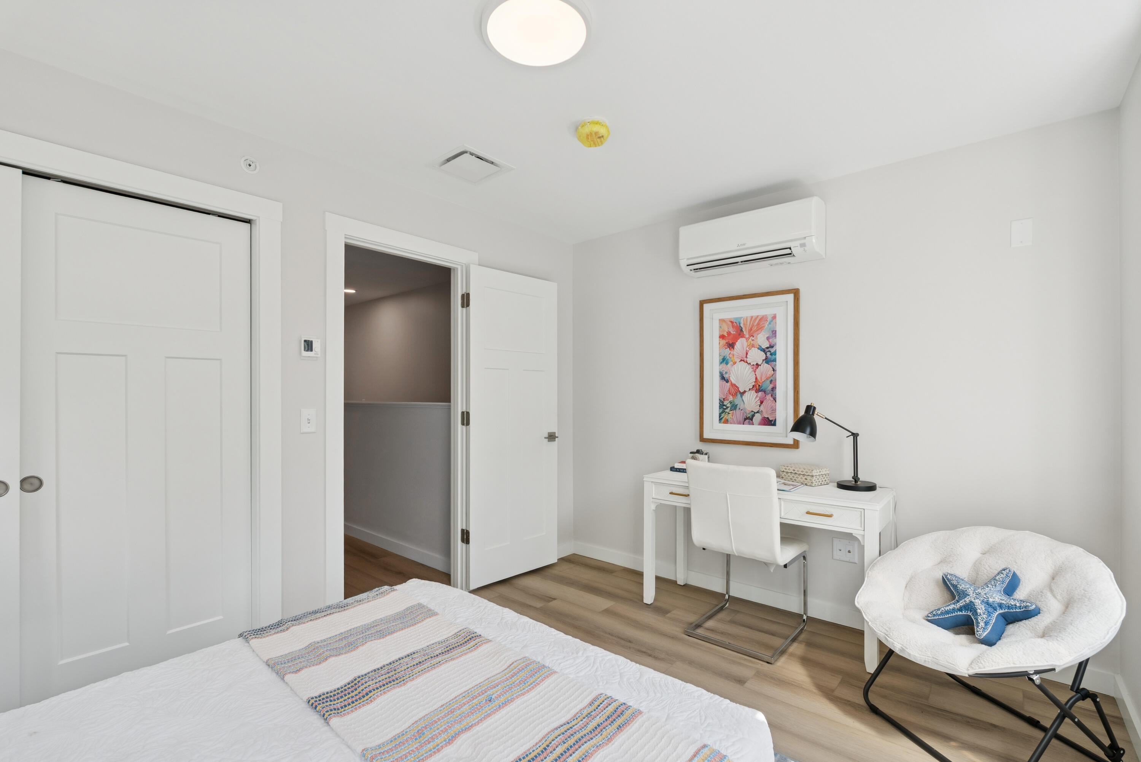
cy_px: 381
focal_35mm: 16
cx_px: 570
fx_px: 507
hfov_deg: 96.7
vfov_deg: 73.8
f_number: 7.1
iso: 320
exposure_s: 1/50
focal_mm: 16
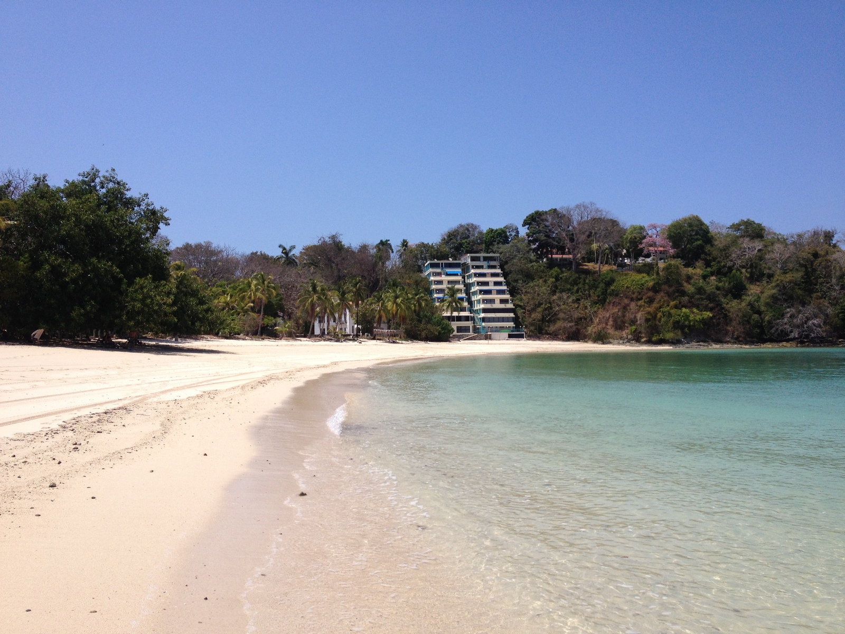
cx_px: 422
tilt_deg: -0.5
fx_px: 854
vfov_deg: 40.7
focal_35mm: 35
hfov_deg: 52.6
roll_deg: +1.3
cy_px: 317
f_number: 2.4
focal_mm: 4.28
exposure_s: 1/2907
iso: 50
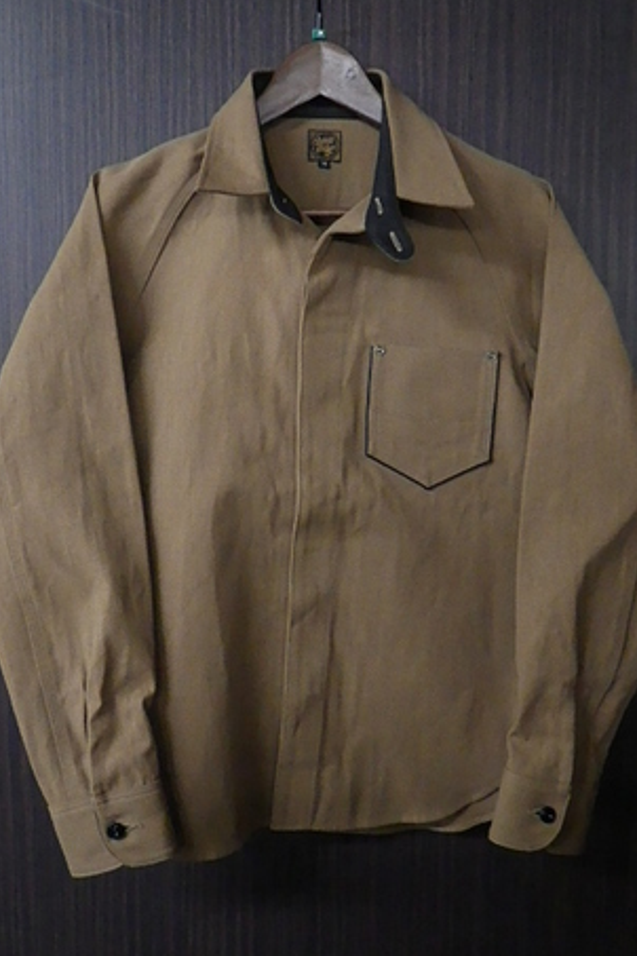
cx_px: 310
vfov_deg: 61.9
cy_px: 489
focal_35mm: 30
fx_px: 796
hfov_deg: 43.6
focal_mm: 5
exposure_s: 1/40
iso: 800
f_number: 3.5
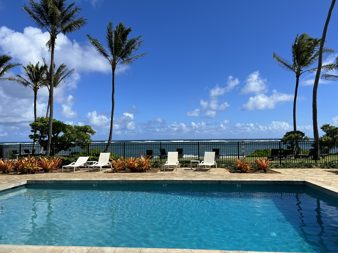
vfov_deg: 53.1
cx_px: 169
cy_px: 126
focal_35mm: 26
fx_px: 254
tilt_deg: +2.0
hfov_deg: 67.3
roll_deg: +1.1
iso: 50
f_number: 1.5
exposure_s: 1/6211
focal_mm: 5.7
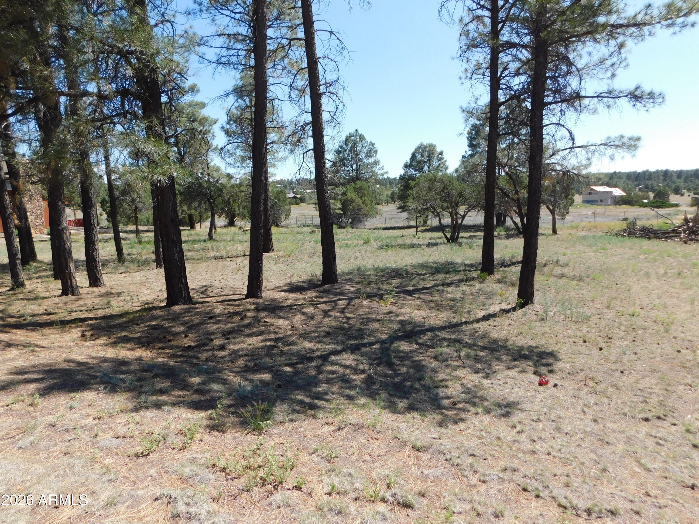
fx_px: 464
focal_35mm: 23
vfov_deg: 58.9
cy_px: 262
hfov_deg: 73.9
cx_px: 350
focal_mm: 4
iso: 125
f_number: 3
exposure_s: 1/1000
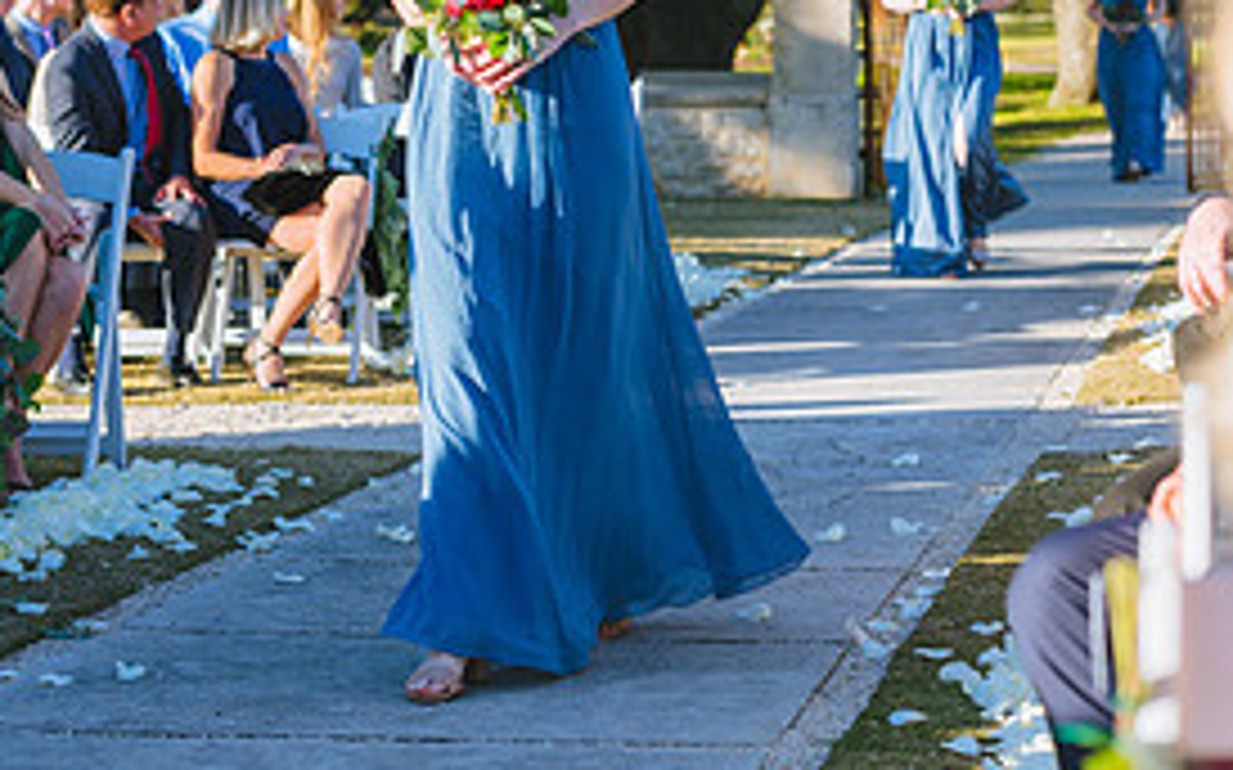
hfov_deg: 17.8
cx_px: 644
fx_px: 3930
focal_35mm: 117
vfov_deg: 11.2
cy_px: 171
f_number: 4.5
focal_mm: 70
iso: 200
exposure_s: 1/1000
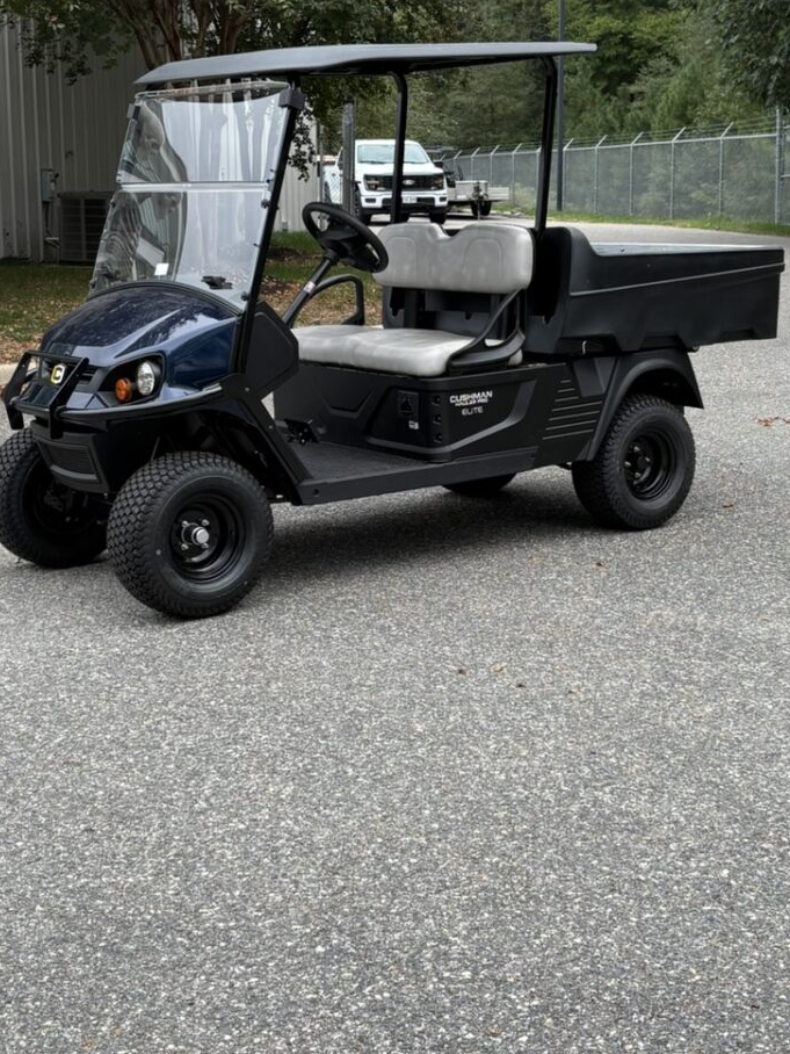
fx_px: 1674
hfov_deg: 26.5
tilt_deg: -7.4
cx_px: 442
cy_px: 441
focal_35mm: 55
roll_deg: +0.2
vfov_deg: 34.9
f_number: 1.6
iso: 50
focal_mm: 5.96
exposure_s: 1/1064
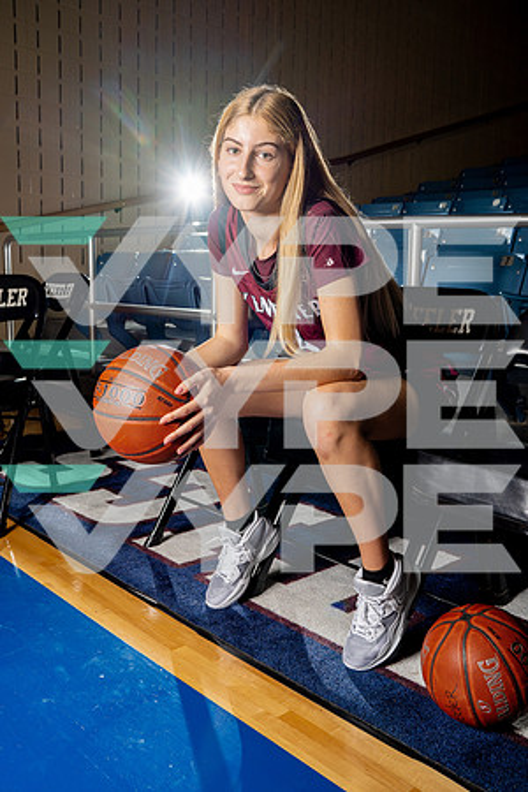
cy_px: 396
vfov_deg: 54.4
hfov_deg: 37.9
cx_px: 264
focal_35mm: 35
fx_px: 770
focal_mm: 35
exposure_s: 1/250
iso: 320
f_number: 6.3
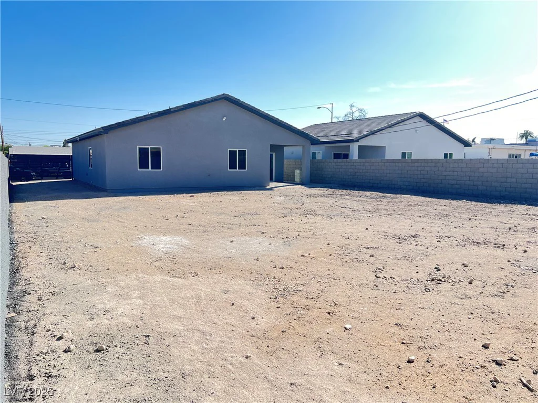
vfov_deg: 53.1
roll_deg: -0.8
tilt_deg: -6.2
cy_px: 202
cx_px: 269
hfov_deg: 67.3
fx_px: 404
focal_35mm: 26
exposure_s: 1/670
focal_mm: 5.7
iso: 50
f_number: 1.5
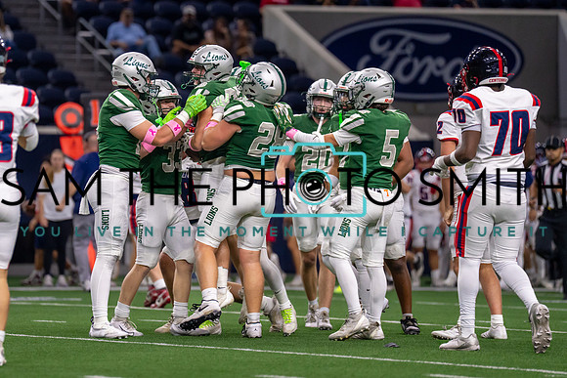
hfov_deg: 6.9
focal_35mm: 296
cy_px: 156
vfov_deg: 4.6
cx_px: 177
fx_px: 4668
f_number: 2.8
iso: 2000
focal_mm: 200
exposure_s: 1/1000
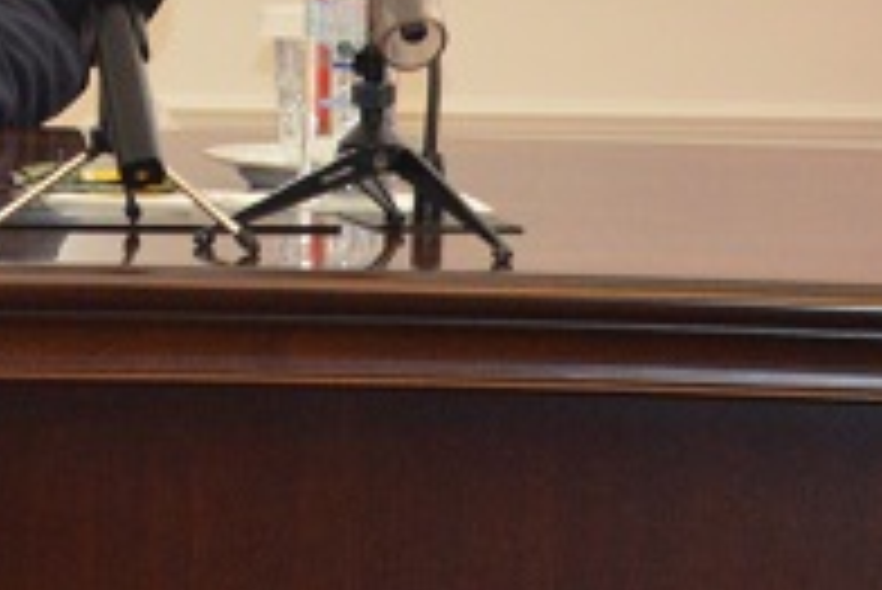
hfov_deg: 4.2
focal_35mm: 488
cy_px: -387
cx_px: -158
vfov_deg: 2.8
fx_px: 11964
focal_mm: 92
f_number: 5.6
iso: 3200
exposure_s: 1/60
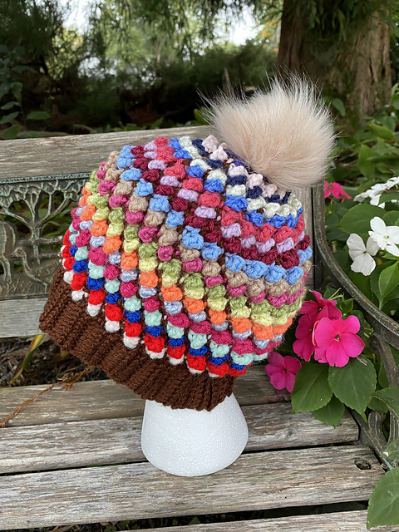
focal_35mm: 26
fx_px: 400
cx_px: 200
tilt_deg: -23.7
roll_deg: -2.5
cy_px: 266
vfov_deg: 67.3
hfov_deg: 53.1
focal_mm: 4.25
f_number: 1.8
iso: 125
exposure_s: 1/86
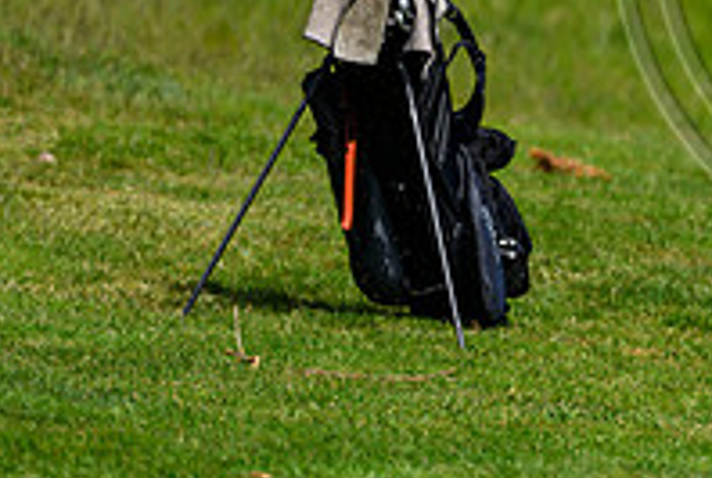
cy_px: -130
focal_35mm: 1260
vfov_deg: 1.1
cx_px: 1062
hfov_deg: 1.6
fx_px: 24976
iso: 500
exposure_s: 1/5000
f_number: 4.5
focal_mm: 400
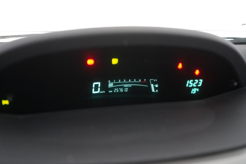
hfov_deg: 51.9
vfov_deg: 35.9
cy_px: 82
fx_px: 253
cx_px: 123
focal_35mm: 37
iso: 8000
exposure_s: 1/60
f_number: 4
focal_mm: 37
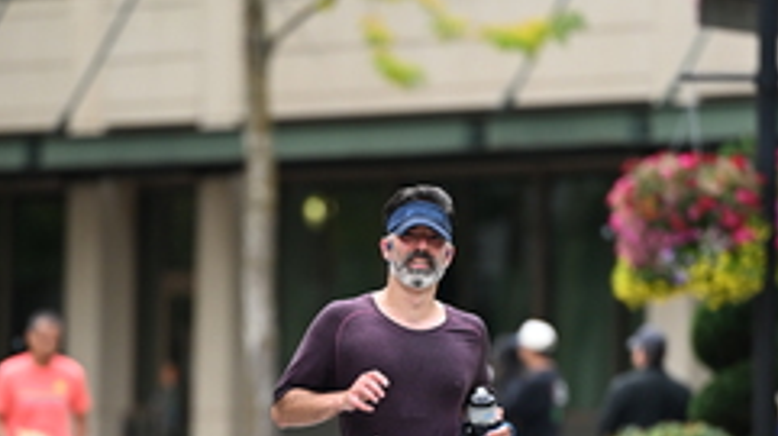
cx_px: 405
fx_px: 9872
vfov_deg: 2.5
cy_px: 391
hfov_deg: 4.5
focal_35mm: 479
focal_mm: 200
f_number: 2.8
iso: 640
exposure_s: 1/2000
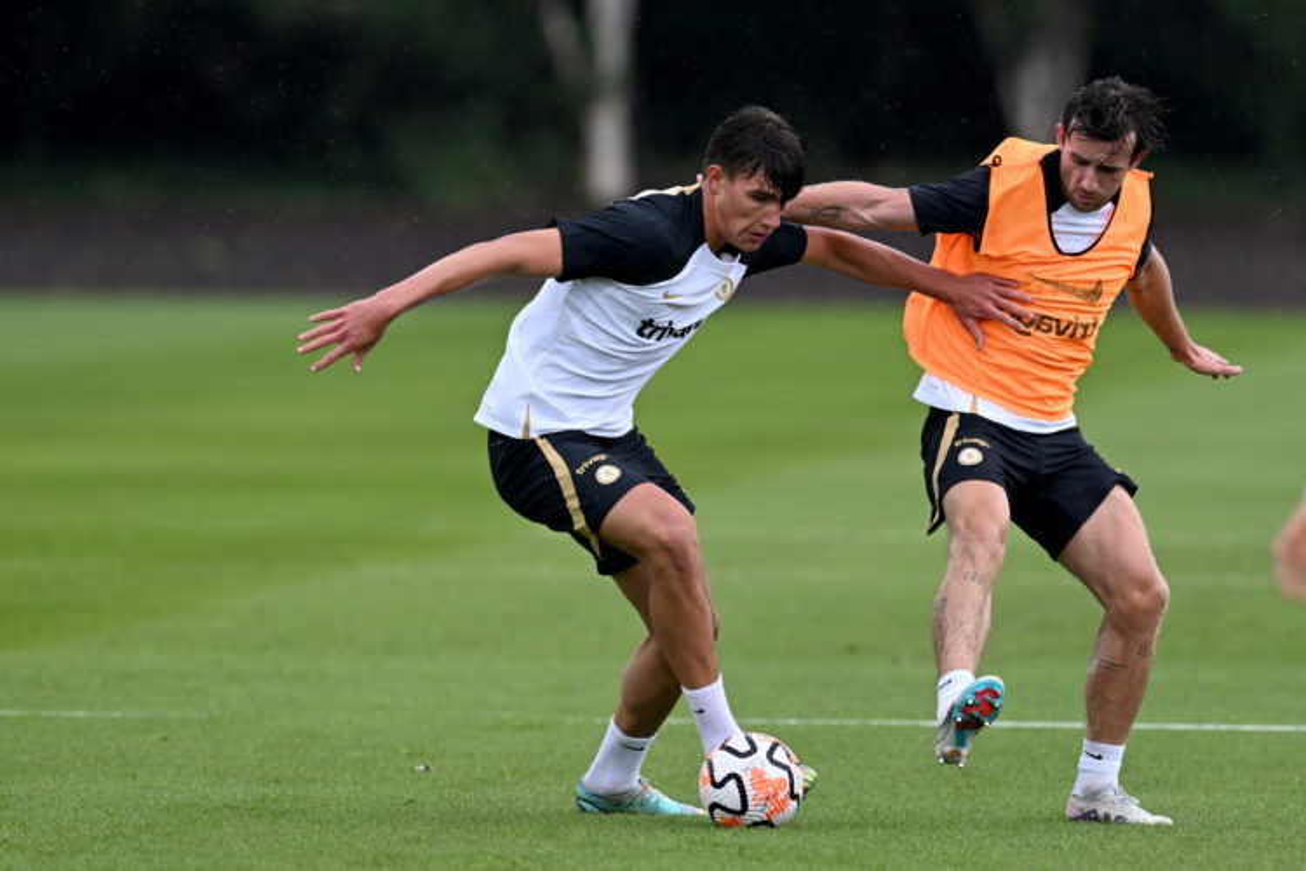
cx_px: 653
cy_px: 436
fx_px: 14510
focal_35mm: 400
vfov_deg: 3.4
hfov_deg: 5.2
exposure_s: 1/1600
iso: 640
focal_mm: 400
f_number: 4
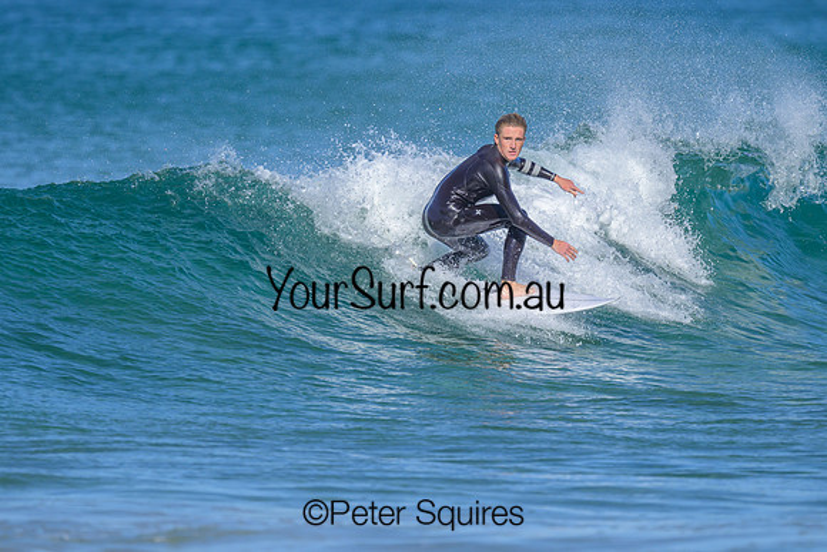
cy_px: 263
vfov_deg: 1.3
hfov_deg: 1.9
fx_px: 25112
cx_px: 408
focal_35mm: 1093
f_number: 6.3
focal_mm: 800
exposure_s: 1/2000
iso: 320
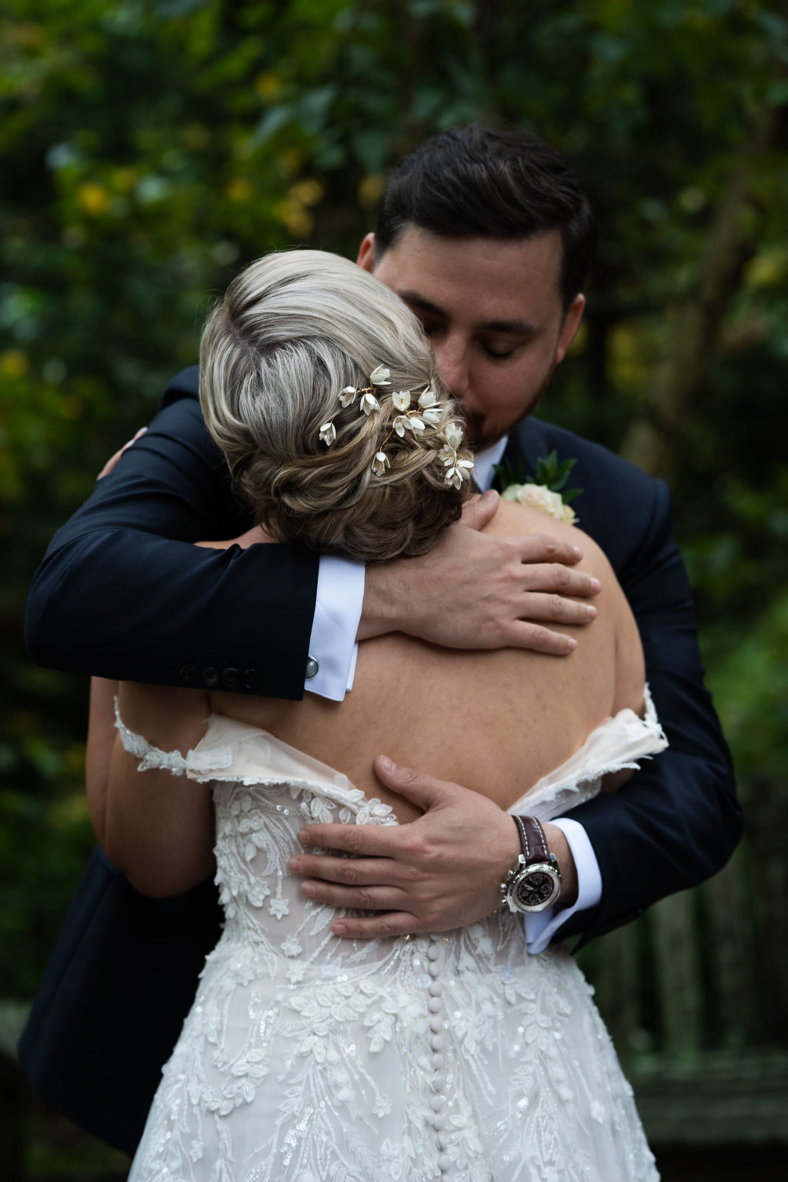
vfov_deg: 23.9
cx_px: 394
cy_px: 591
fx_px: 2791
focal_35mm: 85
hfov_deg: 16.1
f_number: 3.2
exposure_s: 1/200
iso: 1000
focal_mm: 85
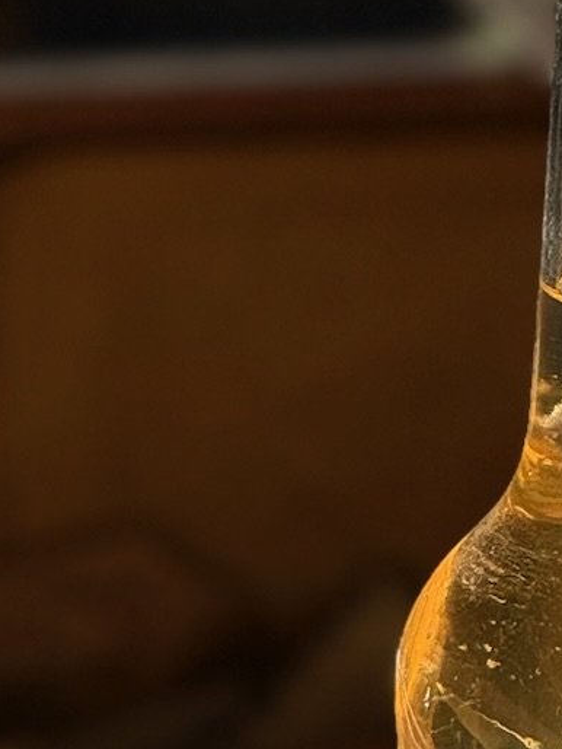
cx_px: 578
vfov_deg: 4.1
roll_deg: +1.7
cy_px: 867
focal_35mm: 478
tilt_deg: -20.0
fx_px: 10339
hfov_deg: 3.1
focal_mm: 15.66
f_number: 2.8
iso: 64
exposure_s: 1/426
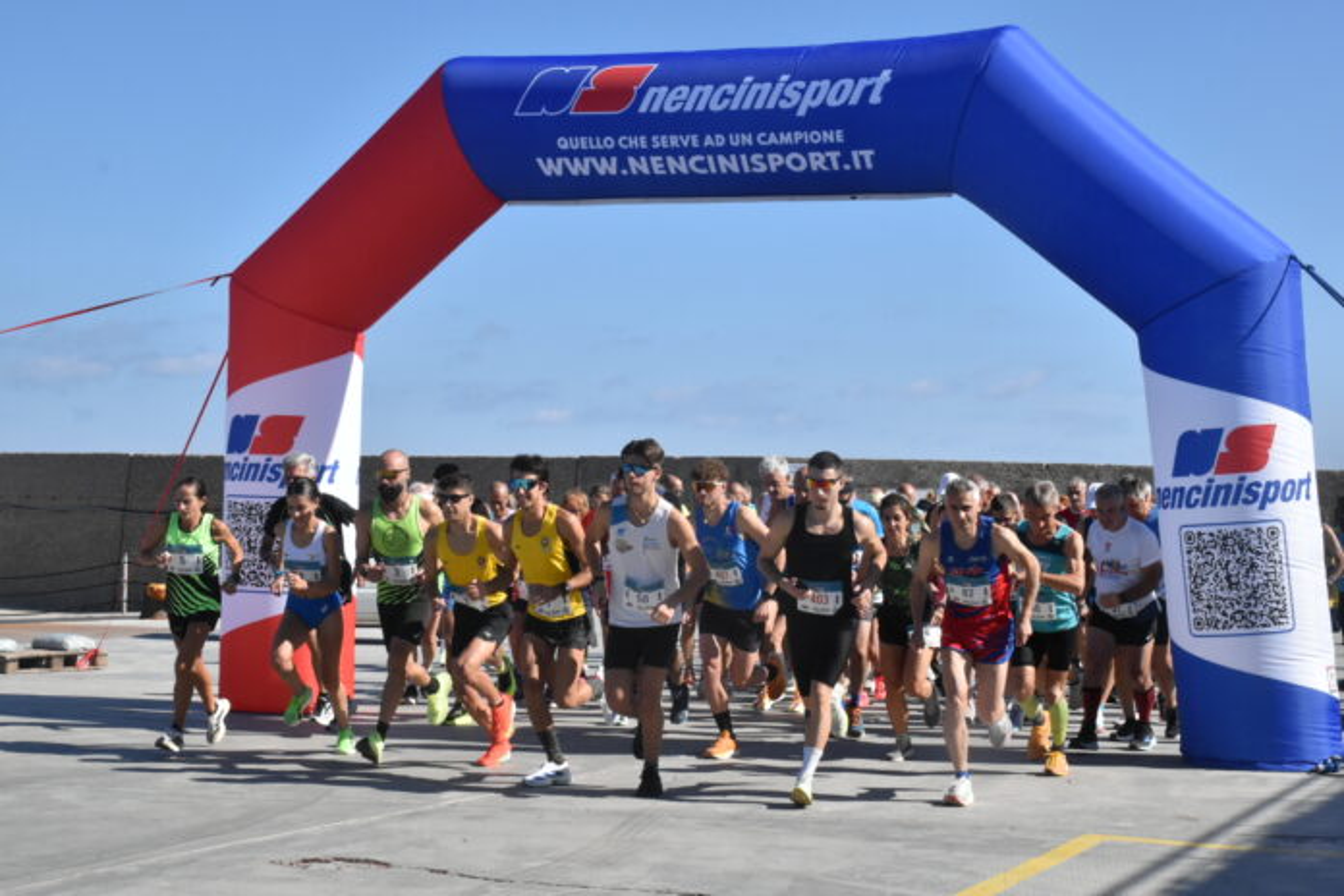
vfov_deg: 22.6
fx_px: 2240
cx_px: 672
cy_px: 448
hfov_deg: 33.4
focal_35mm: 60
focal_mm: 40
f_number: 18
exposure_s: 1/1250
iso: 1600
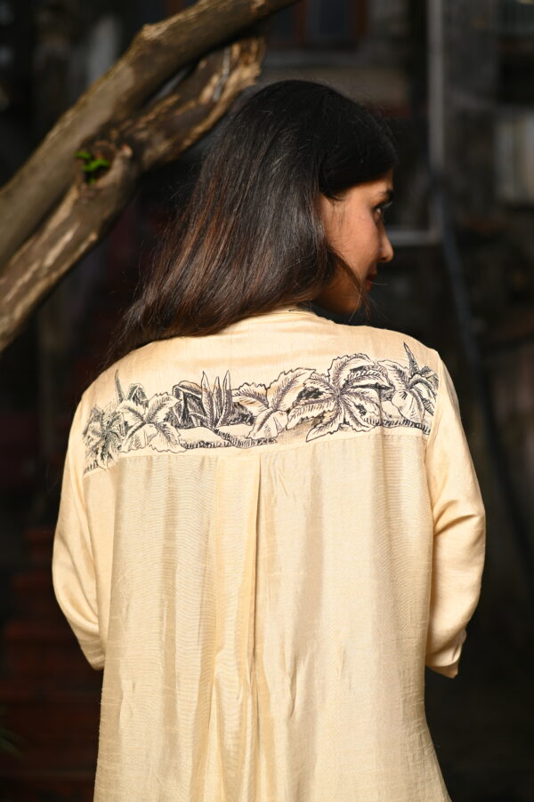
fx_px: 1114
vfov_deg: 39.6
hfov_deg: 27.0
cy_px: 401
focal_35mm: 50
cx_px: 267
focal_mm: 50
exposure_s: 1/320
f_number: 2.8
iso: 125
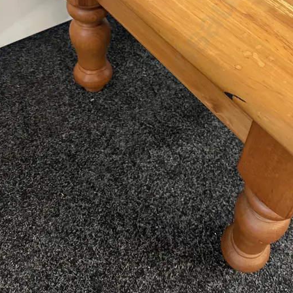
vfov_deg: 38.2
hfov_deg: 39.6
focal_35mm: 42
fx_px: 402
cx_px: 193
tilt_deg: -42.6
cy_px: 48
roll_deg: -8.6
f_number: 1.78
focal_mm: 6.86
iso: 200
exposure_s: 1/50
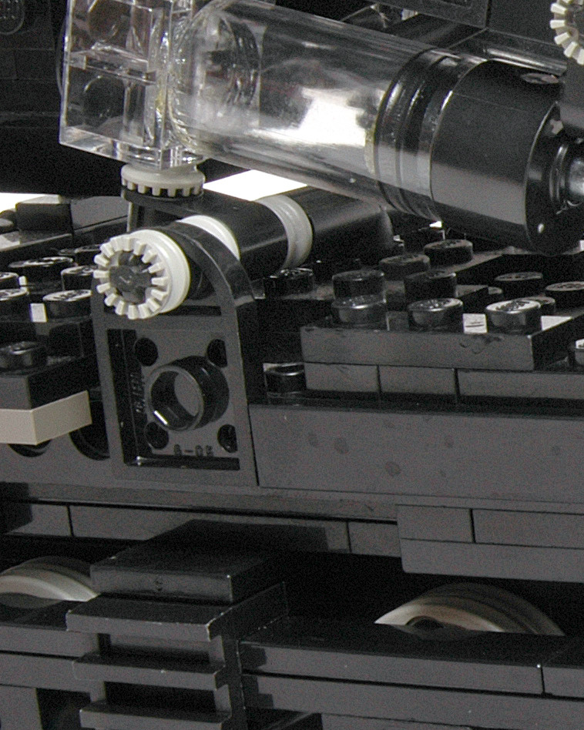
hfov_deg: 10.9
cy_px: 382
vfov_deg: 14.9
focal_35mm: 129
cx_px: 1153
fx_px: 2799
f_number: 25
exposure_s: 1/60
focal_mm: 29
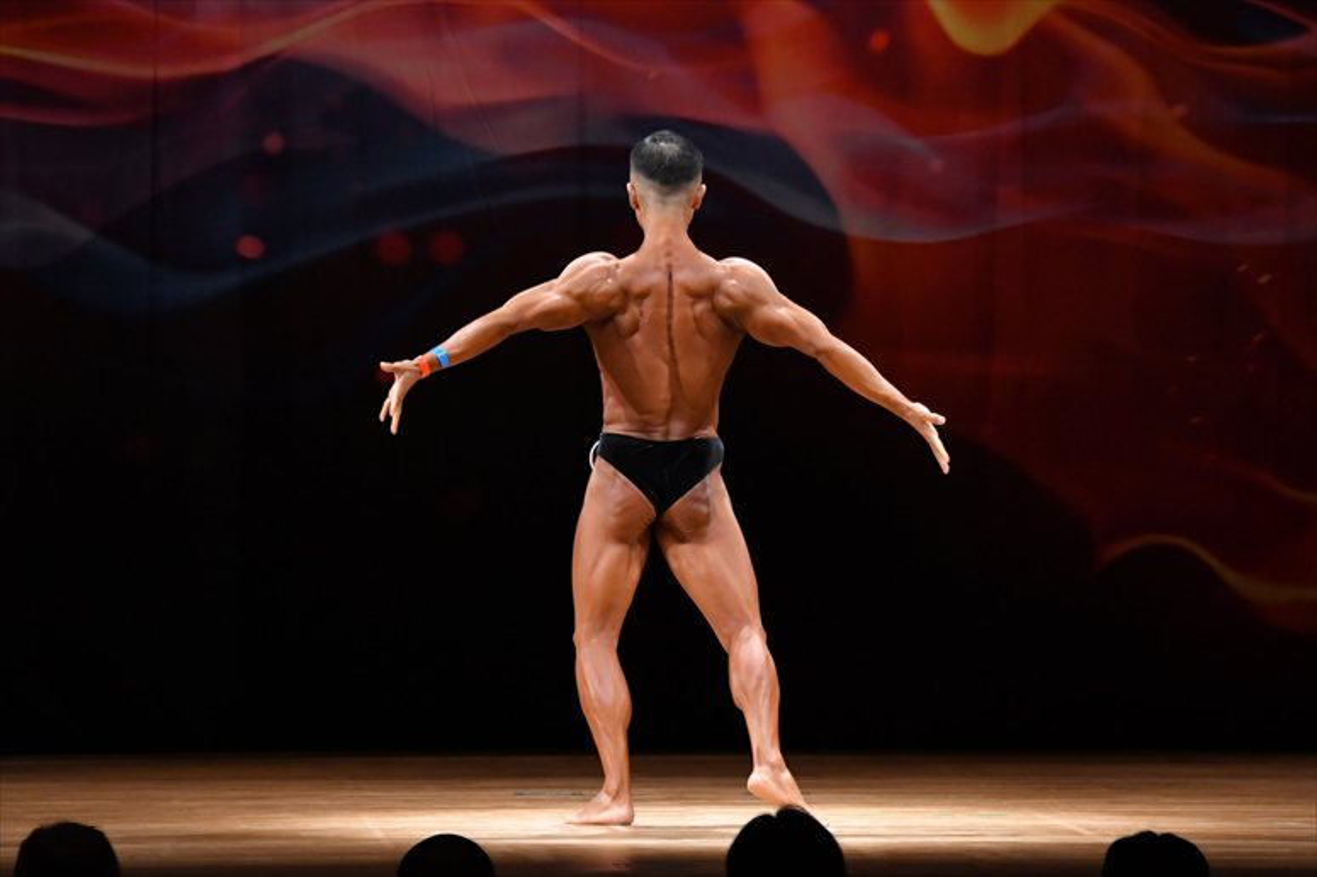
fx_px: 8227
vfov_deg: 6.1
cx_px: 658
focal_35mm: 225
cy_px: 438
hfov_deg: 9.2
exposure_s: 1/400
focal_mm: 150
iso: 4000
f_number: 5.6
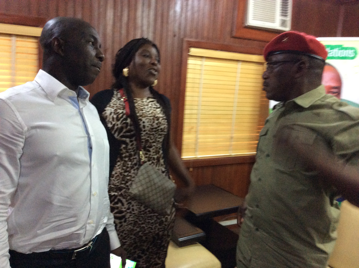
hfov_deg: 56.9
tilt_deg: -9.7
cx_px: 180
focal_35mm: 32
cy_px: 134
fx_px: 331
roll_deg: +0.6
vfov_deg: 44.1
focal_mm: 3.3
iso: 250
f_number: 2.4
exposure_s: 1/25
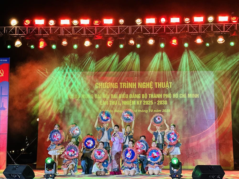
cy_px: 90
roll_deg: -0.1
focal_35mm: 77
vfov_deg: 19.1
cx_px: 120
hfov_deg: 25.3
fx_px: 532
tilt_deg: +6.8
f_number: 2.8
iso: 160
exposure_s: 1/33
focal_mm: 9
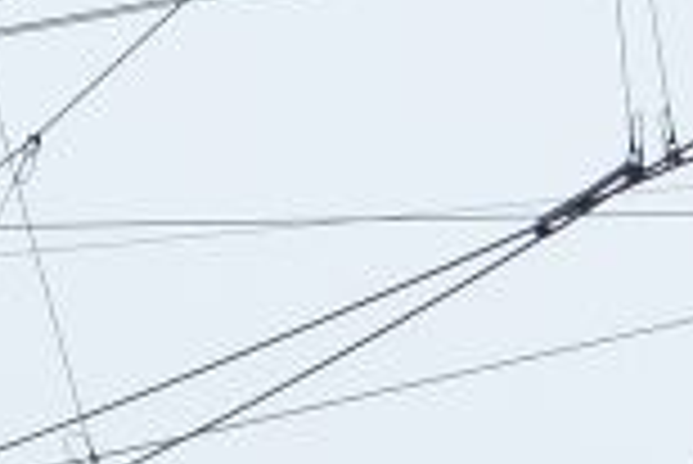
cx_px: -1508
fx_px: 32312
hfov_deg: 1.2
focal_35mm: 1677
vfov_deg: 0.8
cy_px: 1861
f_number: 4
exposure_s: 1/200
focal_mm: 37.3
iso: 100
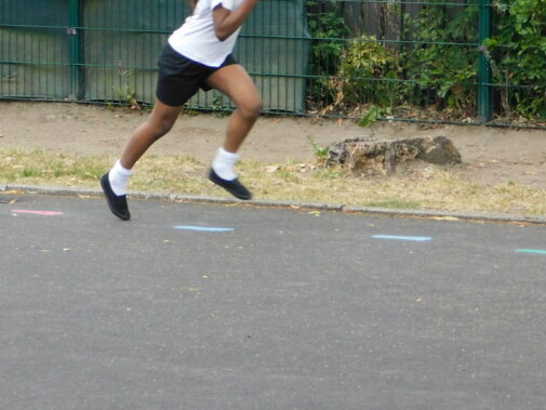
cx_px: 156
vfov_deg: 6.4
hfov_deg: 8.5
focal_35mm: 233
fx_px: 3676
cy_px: 178
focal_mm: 20.3
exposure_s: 1/250
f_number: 4.8
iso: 360
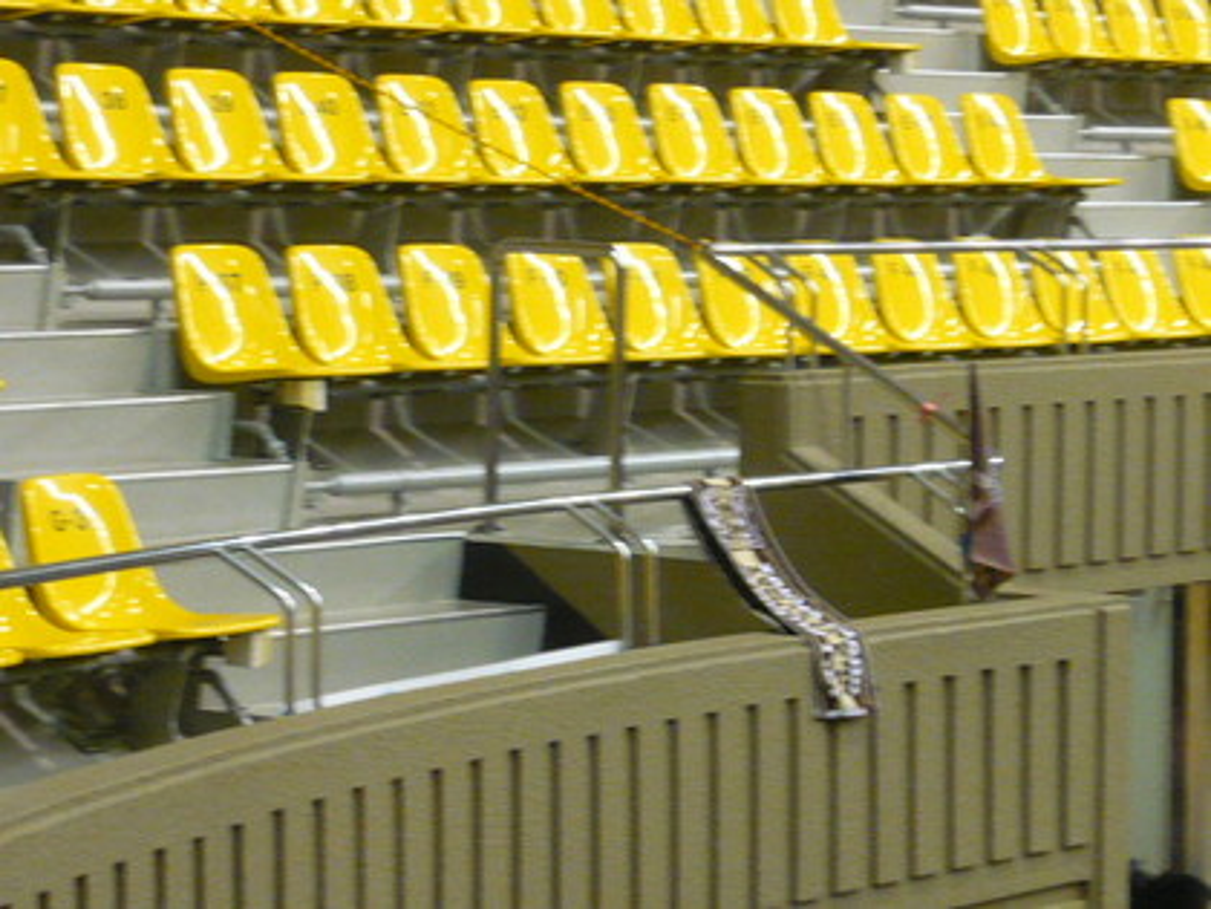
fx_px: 4163
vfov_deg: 12.5
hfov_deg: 16.6
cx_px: 606
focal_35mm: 119
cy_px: 454
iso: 400
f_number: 4.1
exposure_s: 1/25
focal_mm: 12.3
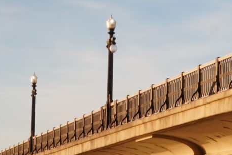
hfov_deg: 12.7
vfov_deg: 8.0
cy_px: 324
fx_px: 1041
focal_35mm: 162
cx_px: 78
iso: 100
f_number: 22
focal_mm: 19.4
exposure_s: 30
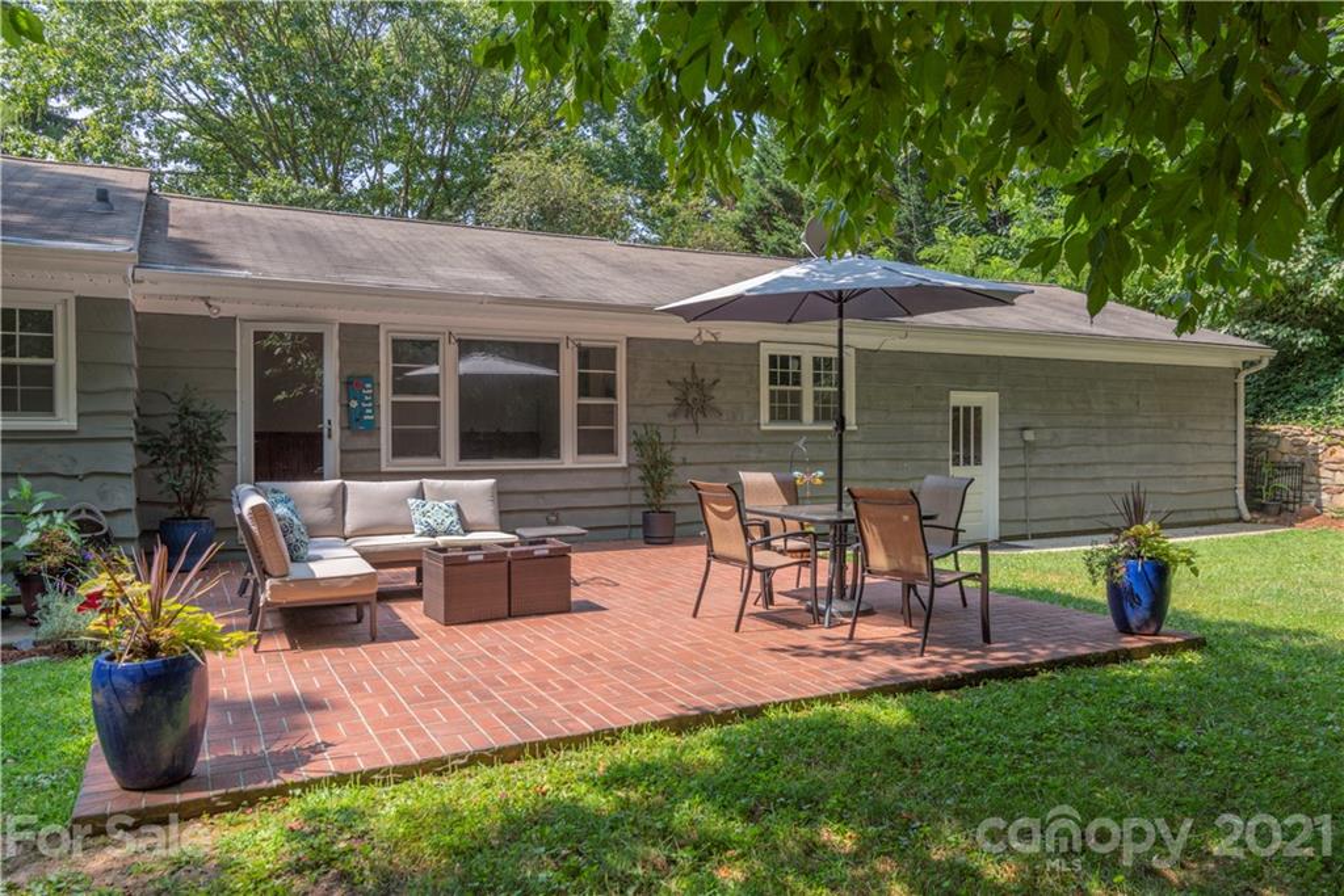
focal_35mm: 26
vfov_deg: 49.6
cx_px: 672
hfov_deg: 69.4
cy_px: 448
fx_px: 971
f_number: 7.1
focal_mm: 26
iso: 400
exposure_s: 1/500
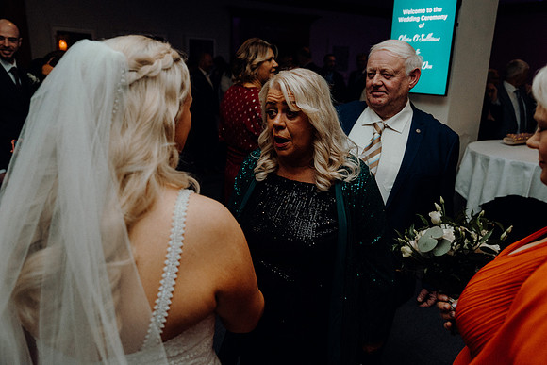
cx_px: 274
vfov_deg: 45.0
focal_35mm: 29
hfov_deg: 63.6
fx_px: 441
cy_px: 182
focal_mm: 29
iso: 2500
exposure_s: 1/160
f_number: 3.5
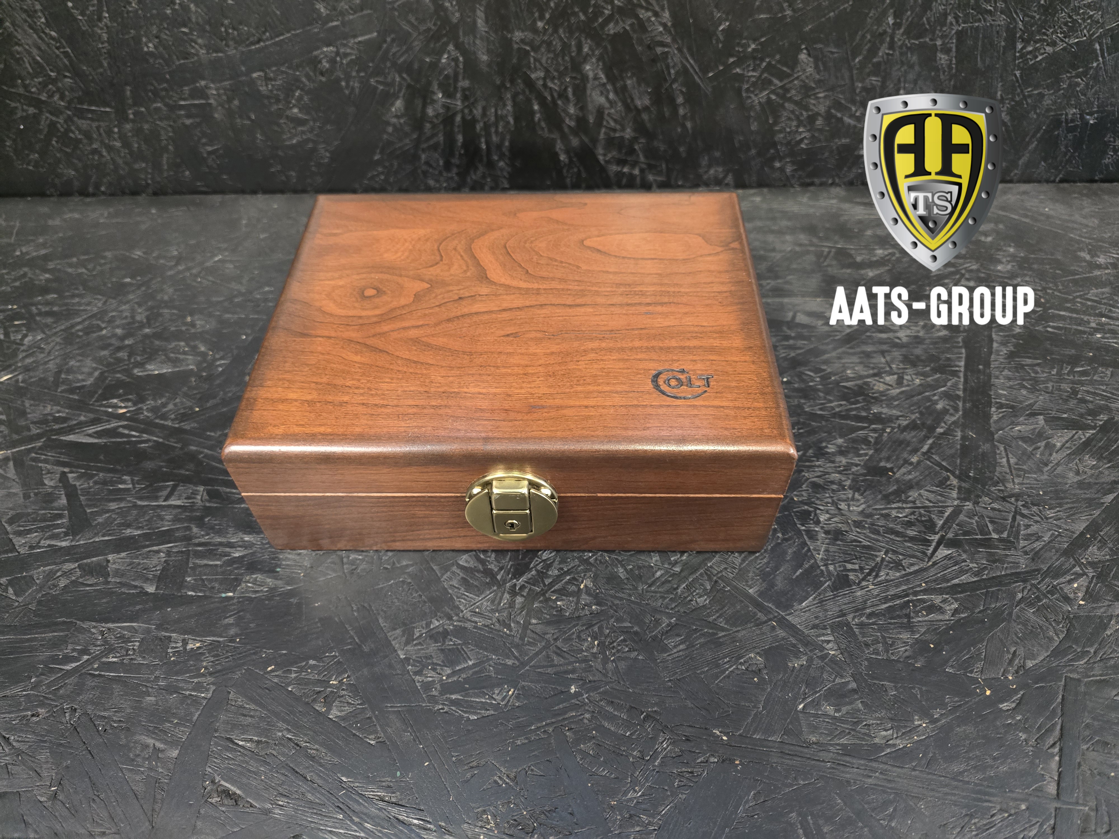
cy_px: 420
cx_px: 560
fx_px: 744
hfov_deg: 73.9
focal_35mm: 23
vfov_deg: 58.9
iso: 1250
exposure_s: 1/60.2
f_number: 1.7
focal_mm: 6.3
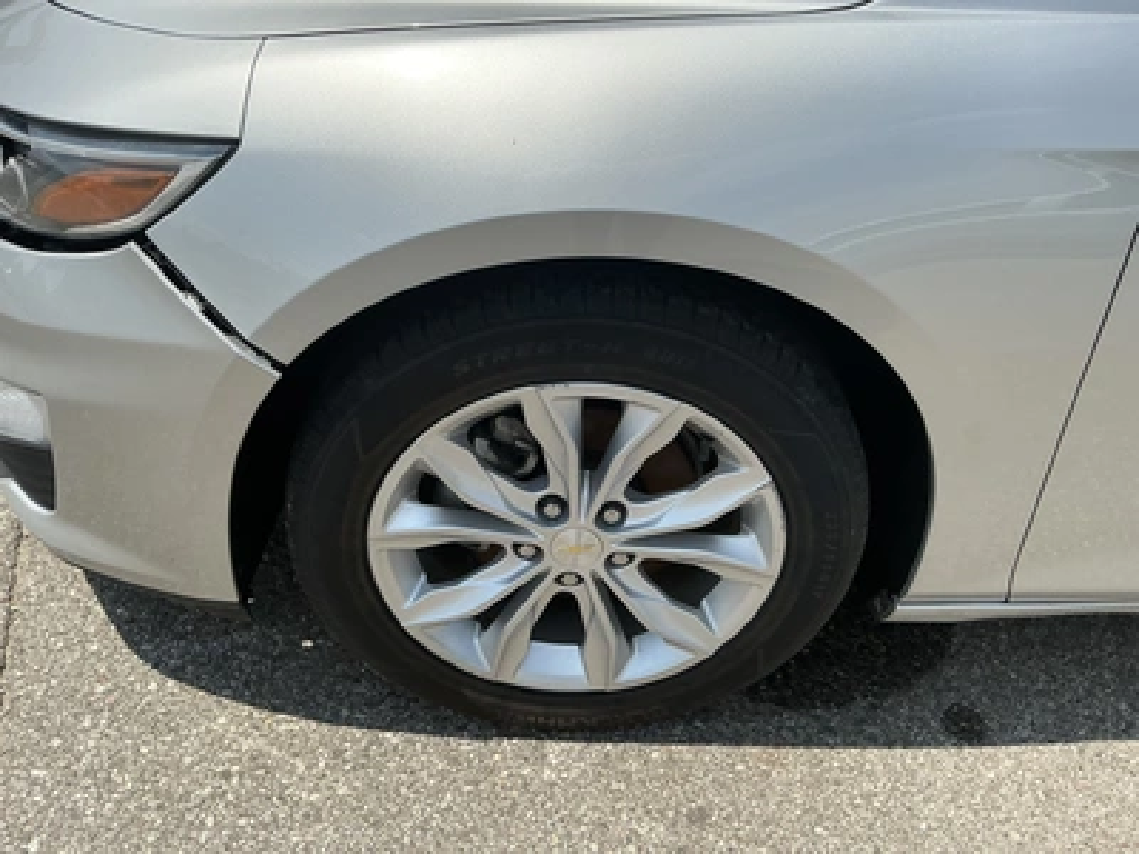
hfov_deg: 63.4
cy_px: 427
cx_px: 570
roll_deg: -5.1
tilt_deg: -32.5
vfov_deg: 49.7
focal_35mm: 28
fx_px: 921
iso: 25
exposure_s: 1/2320
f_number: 1.8
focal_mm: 3
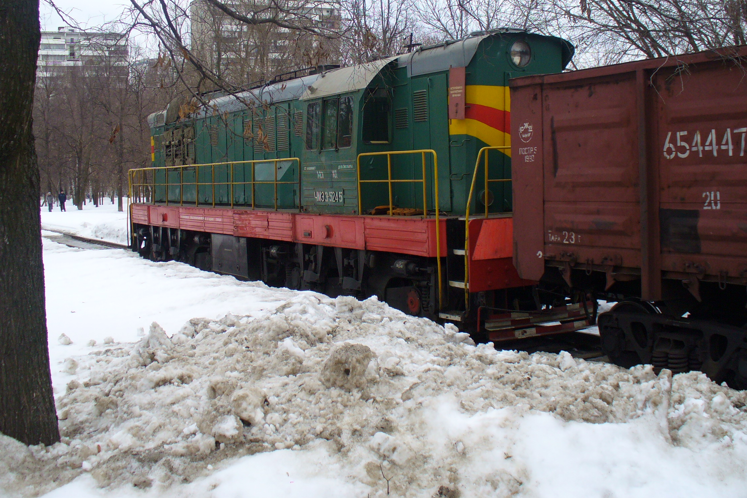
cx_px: 377
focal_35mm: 44
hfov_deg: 44.5
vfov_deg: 30.4
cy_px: 186
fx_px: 913
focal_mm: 6.1
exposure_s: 1/500
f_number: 2.8
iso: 80
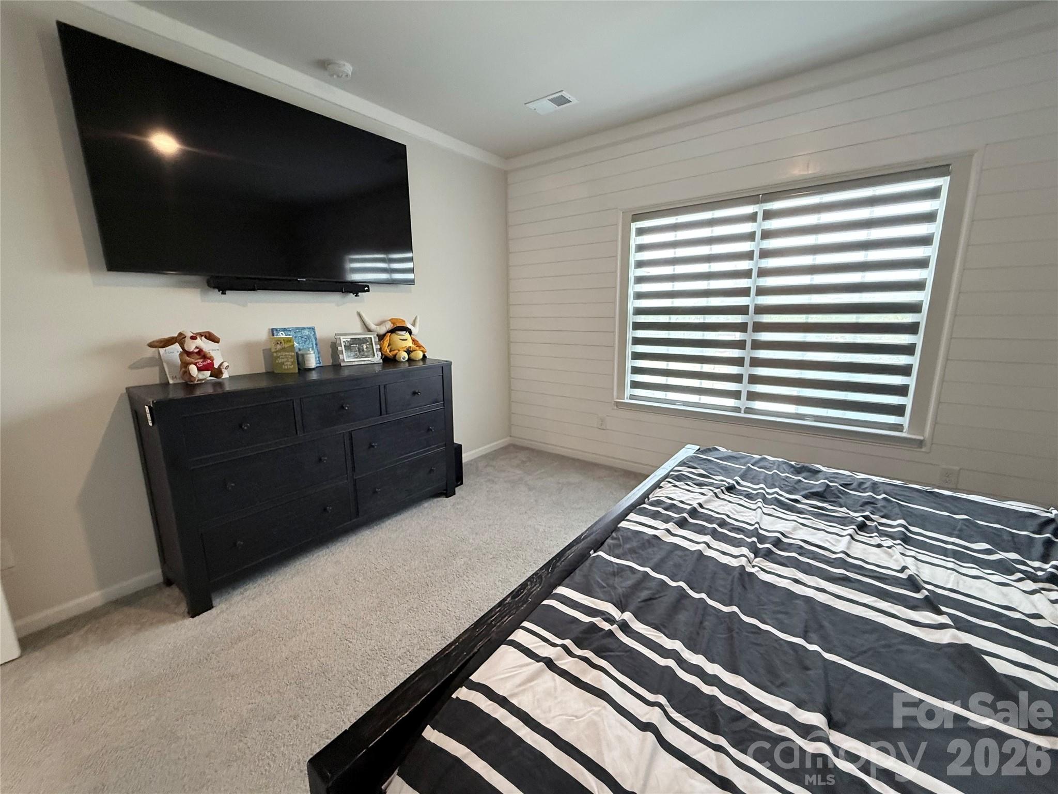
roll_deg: +0.7
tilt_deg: -11.2
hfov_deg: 102.1
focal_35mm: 14
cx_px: 529
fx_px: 428
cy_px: 397
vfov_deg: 85.7
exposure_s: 1/120
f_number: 2.2
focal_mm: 2.22
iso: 400
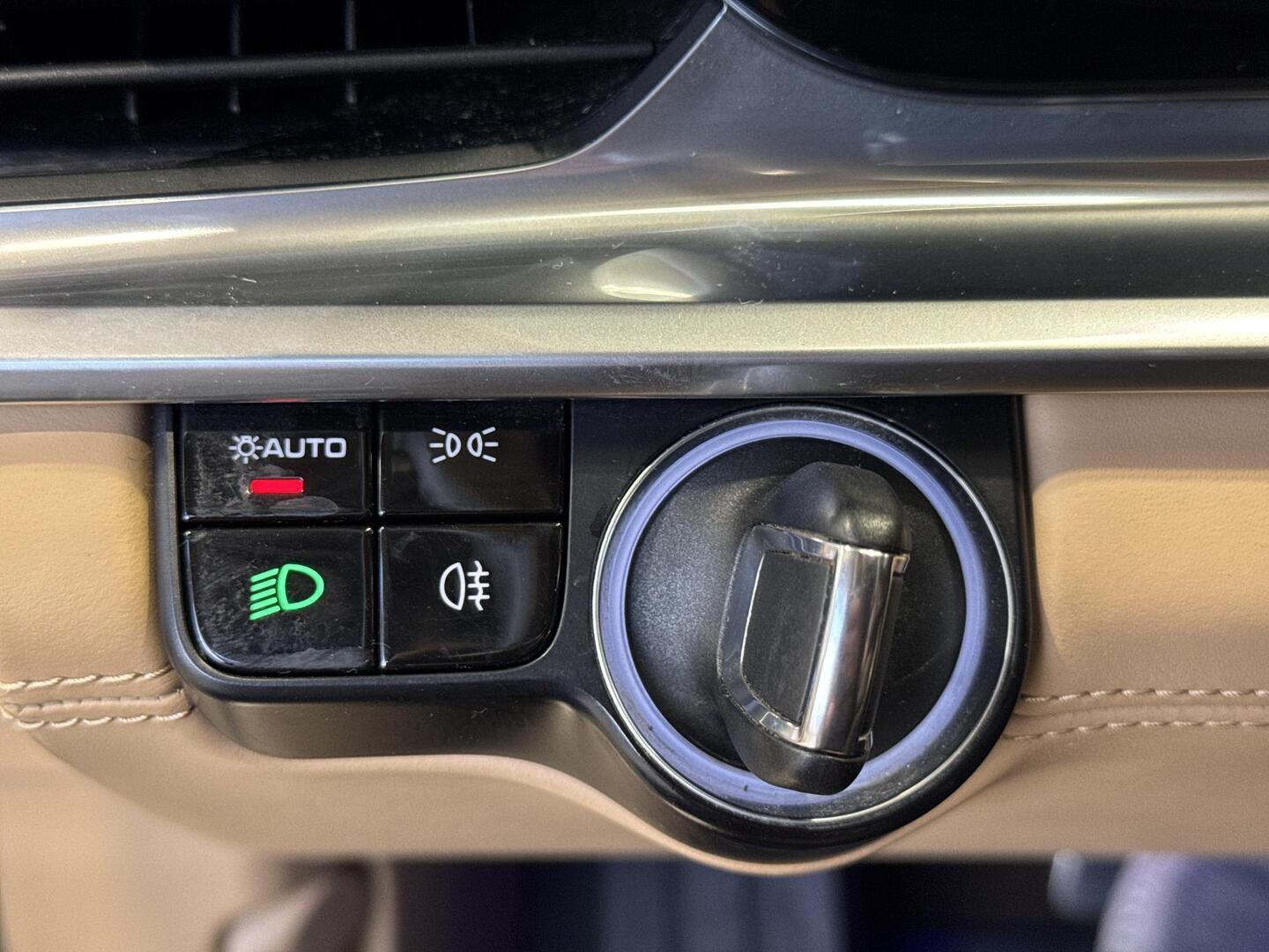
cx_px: 634
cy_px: 476
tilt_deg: -25.4
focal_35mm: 48
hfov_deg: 39.7
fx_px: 1760
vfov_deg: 30.3
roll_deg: +0.1
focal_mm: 6.76
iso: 125
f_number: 1.78
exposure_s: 1/53
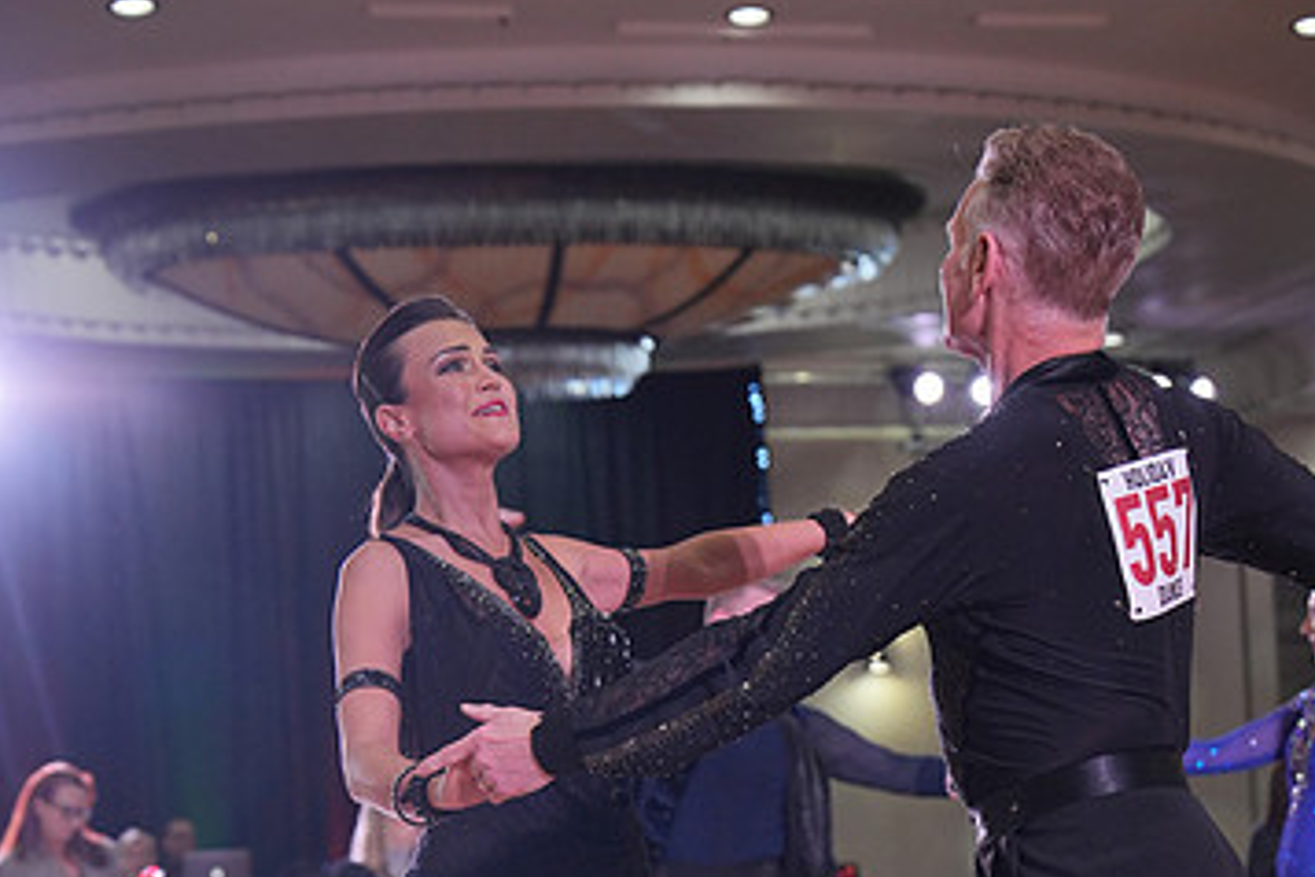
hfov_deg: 19.6
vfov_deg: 12.8
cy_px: 1050
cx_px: 680
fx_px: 3799
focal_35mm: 104
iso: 1600
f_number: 4
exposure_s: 1/500
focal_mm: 64
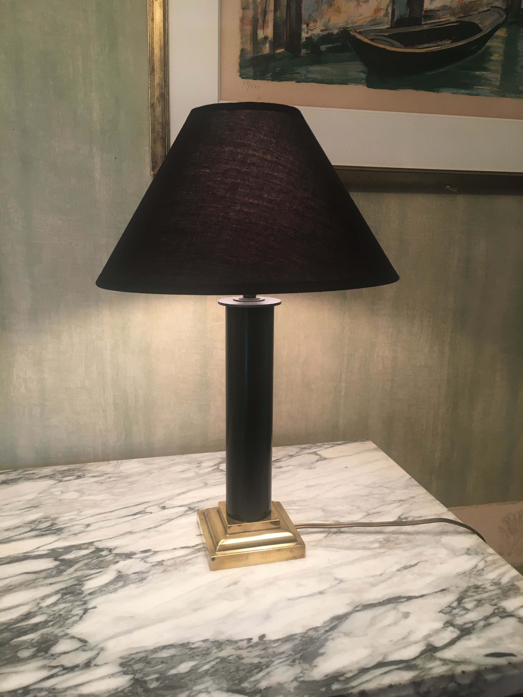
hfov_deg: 48.2
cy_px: 348
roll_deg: -0.1
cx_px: 262
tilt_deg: -12.7
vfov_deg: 61.7
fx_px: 584
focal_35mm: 29
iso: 80
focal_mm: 4.15
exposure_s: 1/33
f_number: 2.2
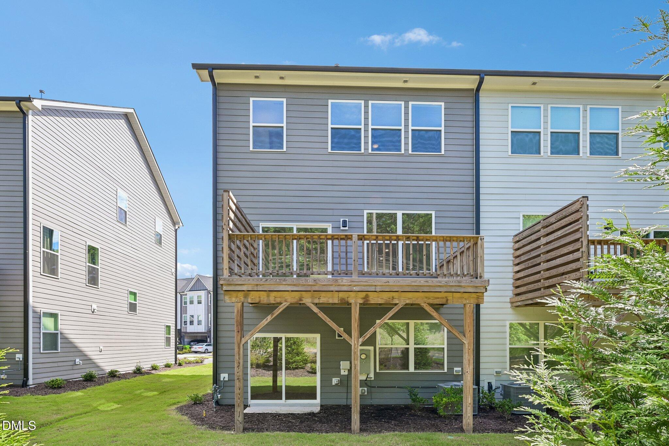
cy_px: 223
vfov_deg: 61.9
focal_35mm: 20
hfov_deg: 84.0
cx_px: 334
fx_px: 372
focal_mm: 20
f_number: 9
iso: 200
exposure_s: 1/125
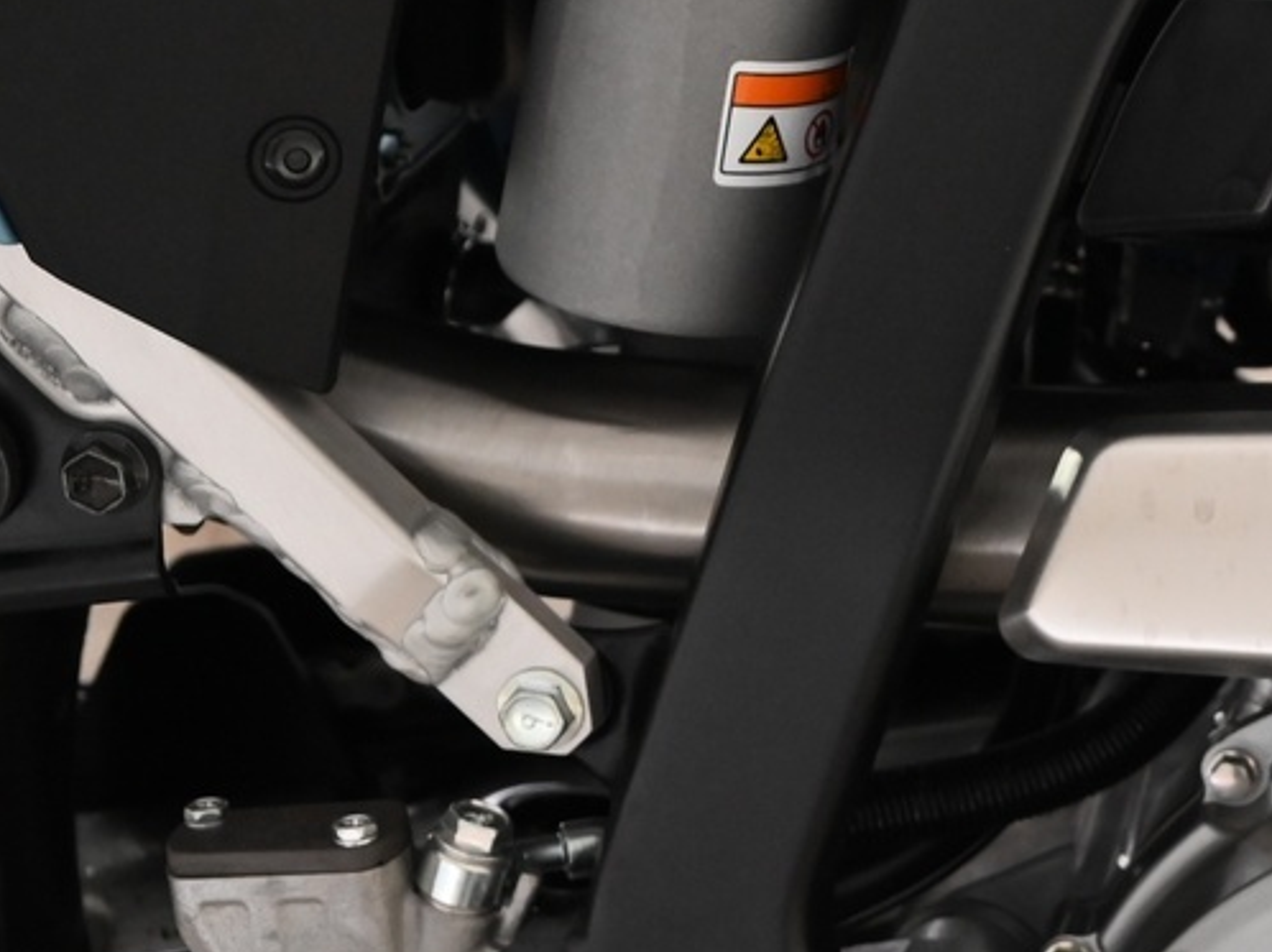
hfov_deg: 15.4
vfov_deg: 12.1
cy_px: 526
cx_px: 1640
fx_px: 4481
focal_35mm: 122
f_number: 5.3
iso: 2200
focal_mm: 39
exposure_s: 1/125
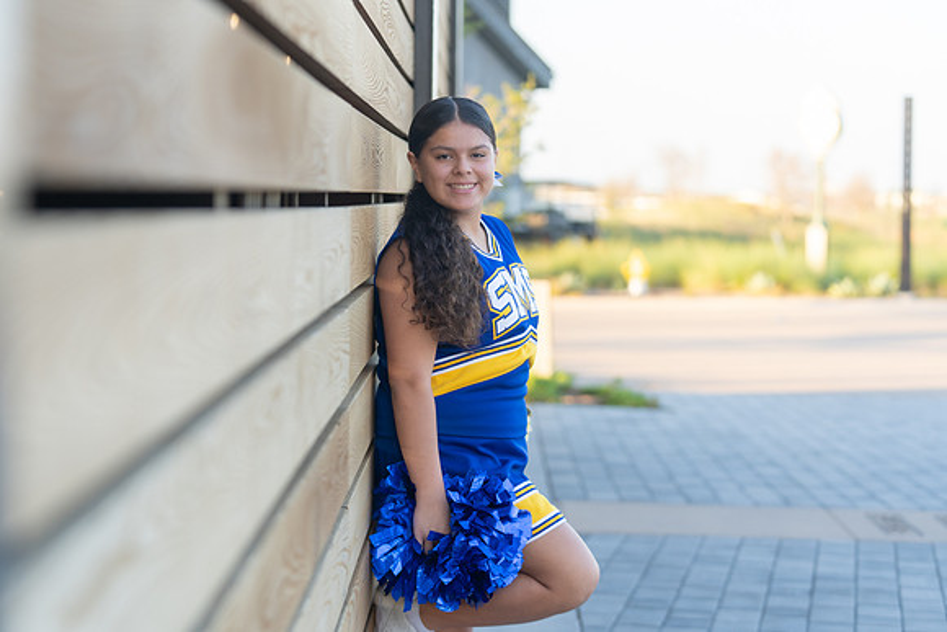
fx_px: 2090
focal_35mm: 79
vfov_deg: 17.2
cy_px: 316
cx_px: 474
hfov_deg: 25.5
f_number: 2.8
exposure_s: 1/320
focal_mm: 78
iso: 200
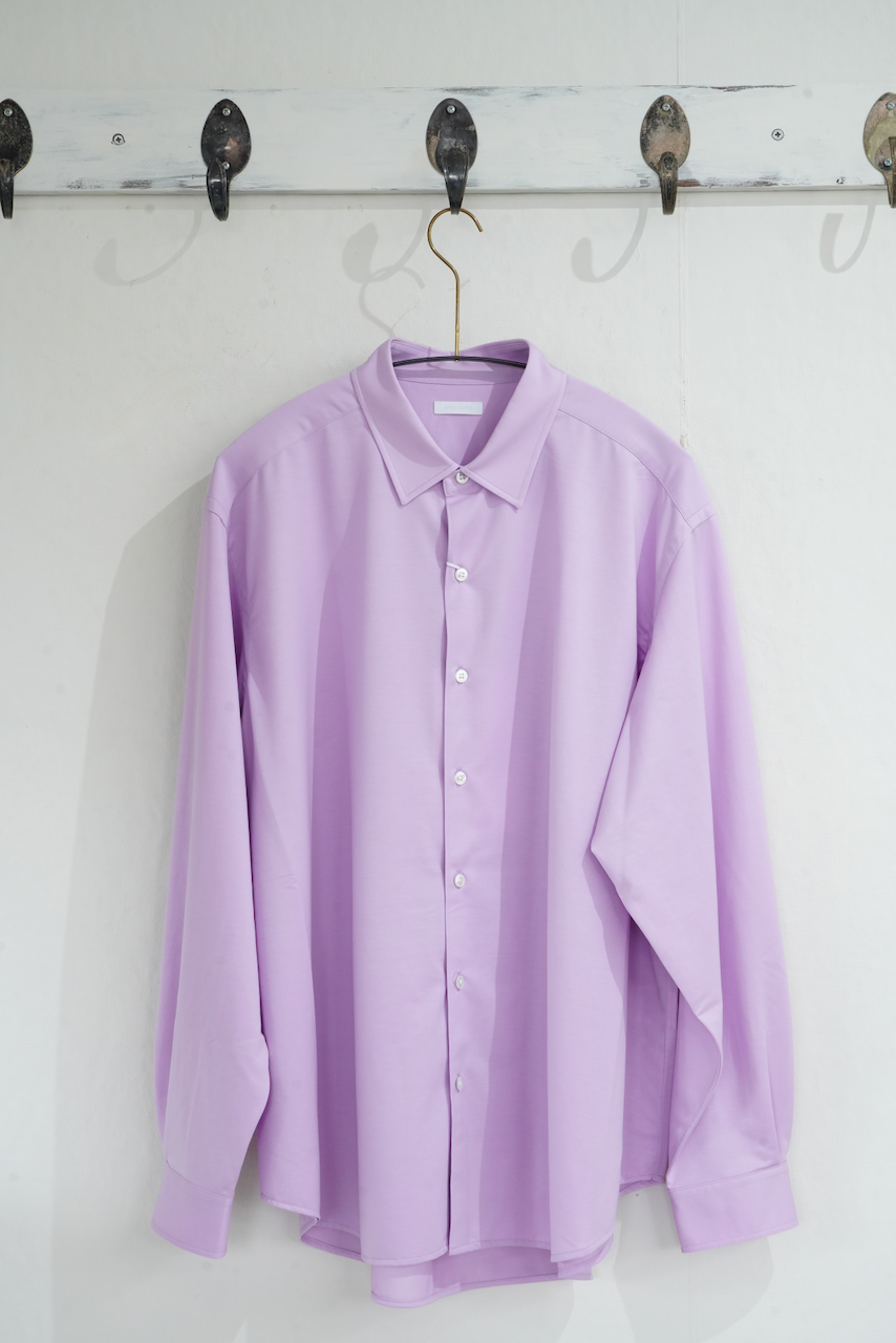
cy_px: 672
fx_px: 2351
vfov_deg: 31.9
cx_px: 448
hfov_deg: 21.6
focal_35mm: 63
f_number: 11
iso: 1600
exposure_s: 1/30
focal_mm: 63
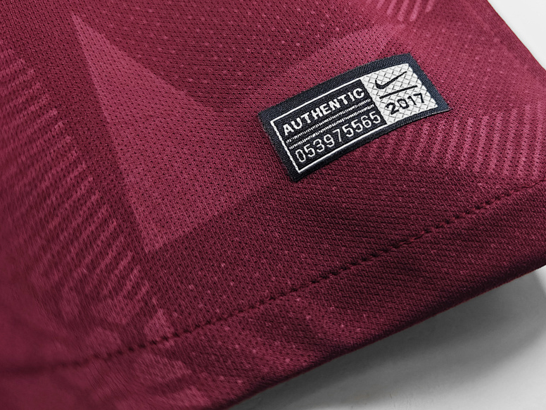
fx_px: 505
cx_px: 353
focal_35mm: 32
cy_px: 129
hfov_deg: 55.9
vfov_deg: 43.4
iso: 68
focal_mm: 8.67
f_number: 1.75
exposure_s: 1/1403
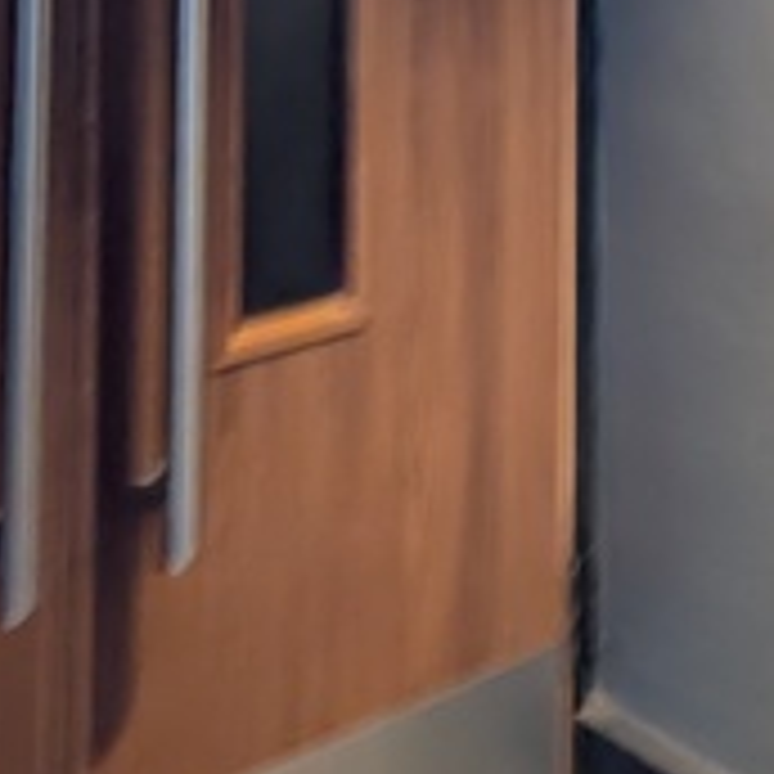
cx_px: 796
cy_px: -468
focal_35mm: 79
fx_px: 1998
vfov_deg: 18.7
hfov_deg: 21.1
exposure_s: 1/25.5
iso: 426
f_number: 1.68
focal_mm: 6.9
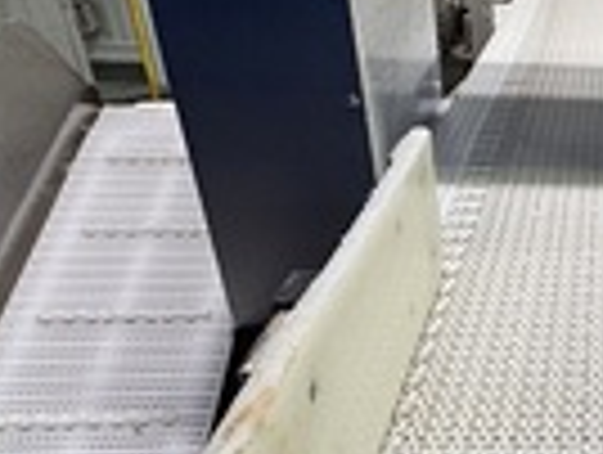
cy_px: 405
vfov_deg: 28.1
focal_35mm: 50
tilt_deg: -30.2
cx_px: 670
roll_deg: -1.9
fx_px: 873
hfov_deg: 33.1
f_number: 2.2
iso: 100
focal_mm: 2.22
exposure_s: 1/120
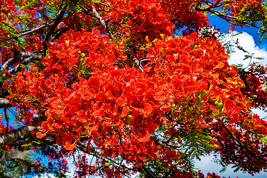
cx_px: 134
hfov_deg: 36.2
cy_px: 89
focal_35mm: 55
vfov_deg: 24.6
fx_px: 408
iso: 64
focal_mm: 55
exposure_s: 1/100
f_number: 11
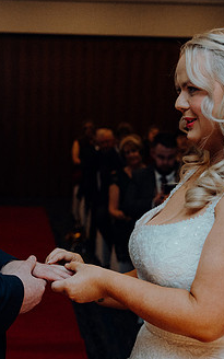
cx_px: 83
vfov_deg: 25.5
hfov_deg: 16.1
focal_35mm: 81
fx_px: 791
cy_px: 184
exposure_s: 1/160
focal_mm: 45
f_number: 3.5
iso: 2500
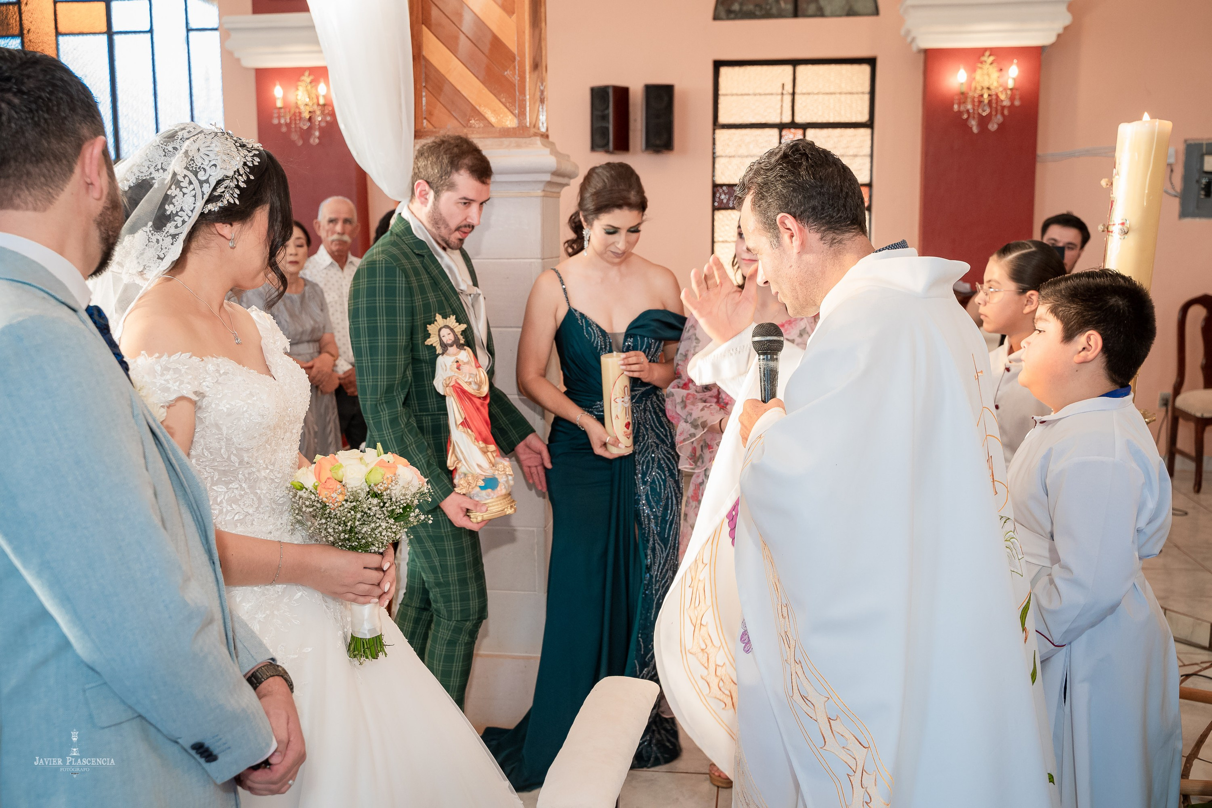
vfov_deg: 36.9
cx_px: 606
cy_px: 404
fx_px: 1212
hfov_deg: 53.1
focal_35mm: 36
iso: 2000
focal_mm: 36
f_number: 5
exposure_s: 1/125
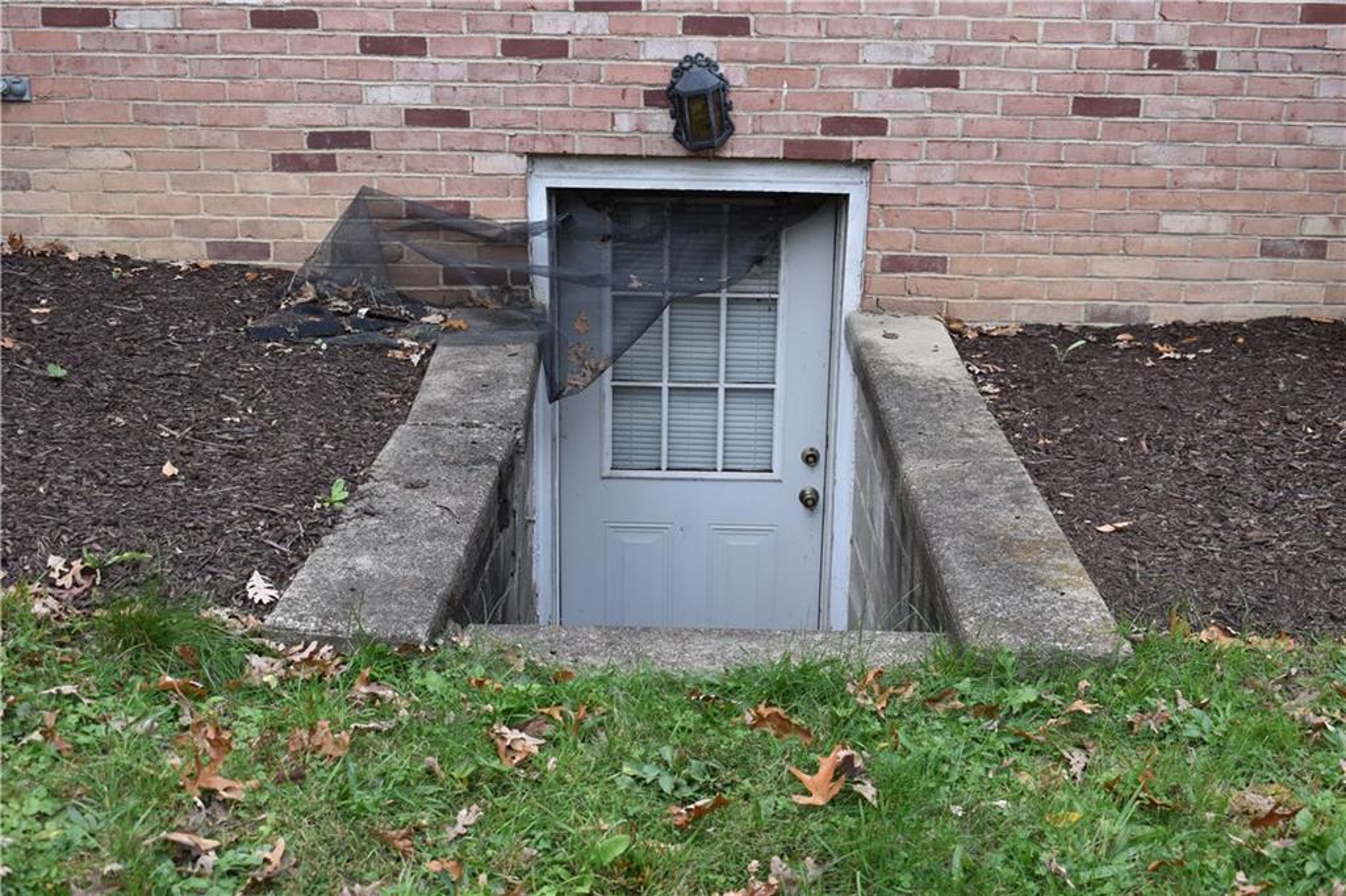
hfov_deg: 43.6
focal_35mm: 45
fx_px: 1682
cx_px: 673
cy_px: 448
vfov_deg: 29.8
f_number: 6.3
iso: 400
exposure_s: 1/160
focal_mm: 30
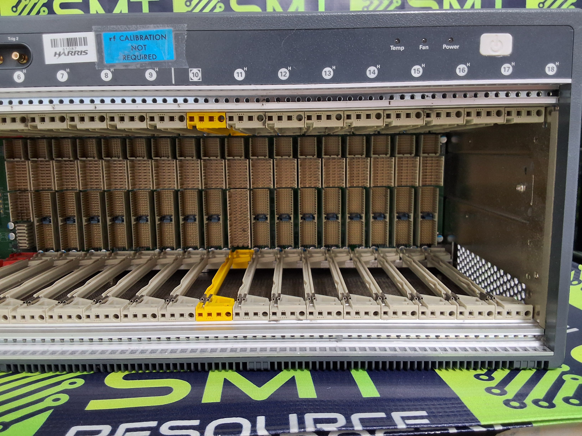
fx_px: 471
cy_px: 218
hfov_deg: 63.4
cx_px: 291
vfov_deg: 49.7
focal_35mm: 28
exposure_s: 1/30
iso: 200
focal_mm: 2.91
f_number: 1.9
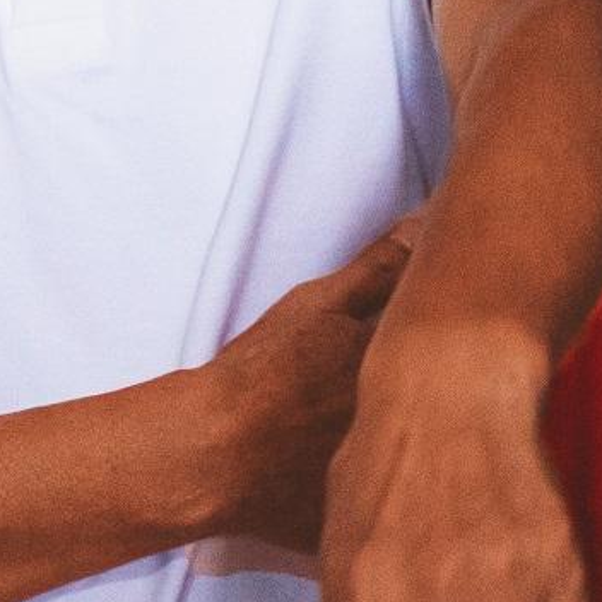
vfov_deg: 4.8
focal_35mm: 362
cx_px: -404
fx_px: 7123
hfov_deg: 4.8
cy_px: -114
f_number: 2.8
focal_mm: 75
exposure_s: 1/100
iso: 4000
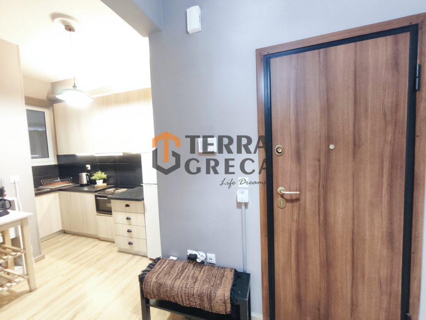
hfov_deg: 98.2
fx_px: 185
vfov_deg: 81.7
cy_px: 160
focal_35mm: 15
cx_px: 213
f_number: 2.2
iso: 500
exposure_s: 1/25
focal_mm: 1.91
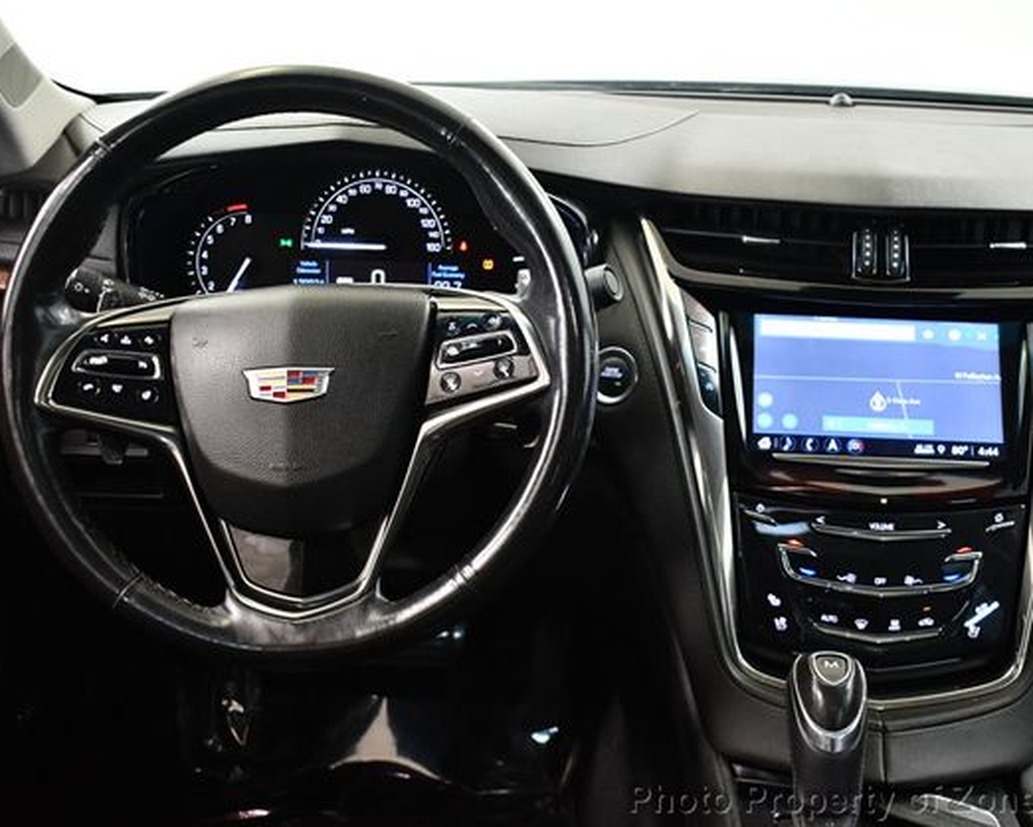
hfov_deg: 40.2
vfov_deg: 32.8
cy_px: 414
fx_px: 1407
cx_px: 604
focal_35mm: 46
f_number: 4
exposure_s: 1/60
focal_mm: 27
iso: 3600
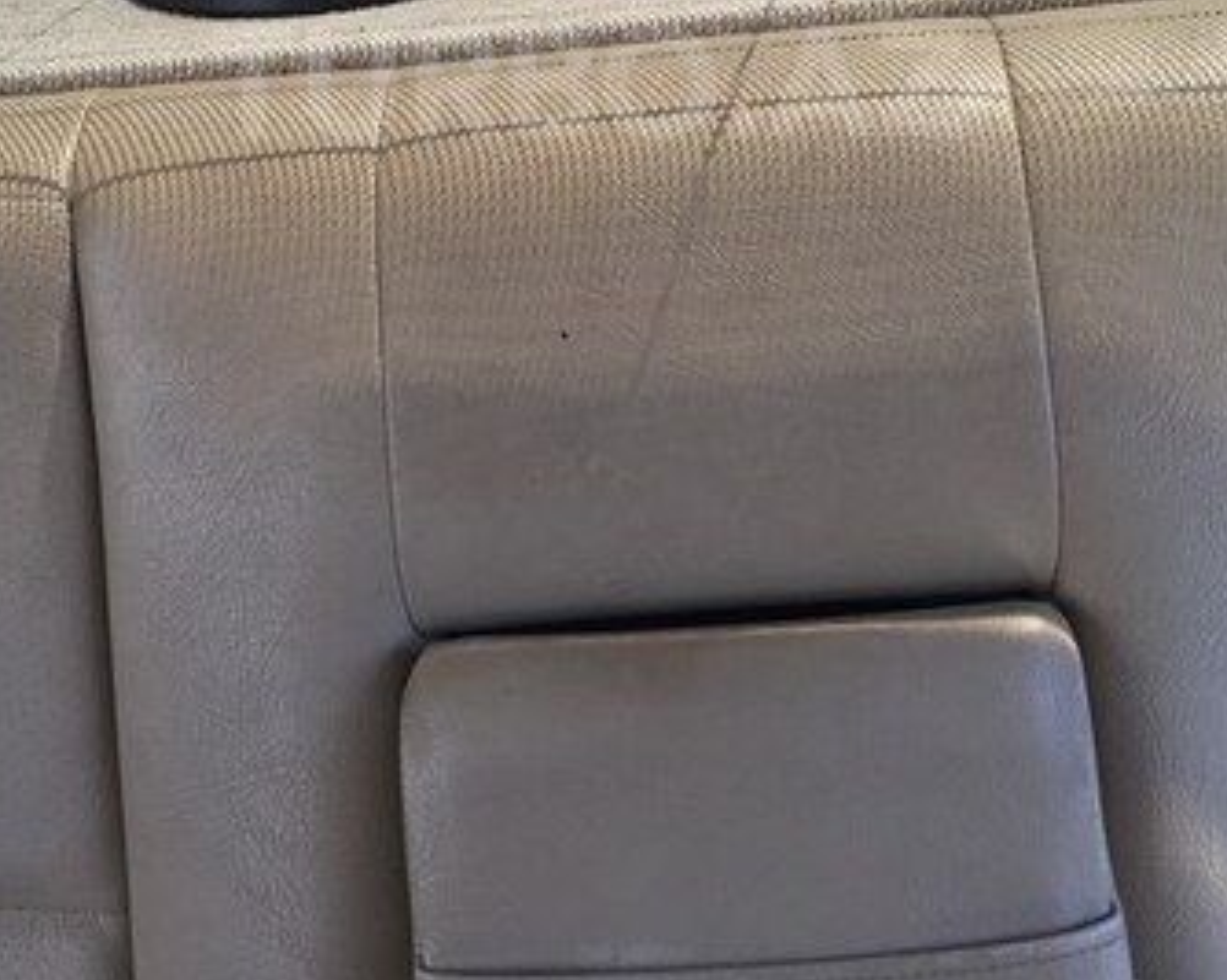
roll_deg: +6.8
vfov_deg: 26.2
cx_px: 588
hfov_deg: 33.6
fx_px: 2033
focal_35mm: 56
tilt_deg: -19.4
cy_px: 83
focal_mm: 4.15
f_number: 2.2
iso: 50
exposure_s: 1/100
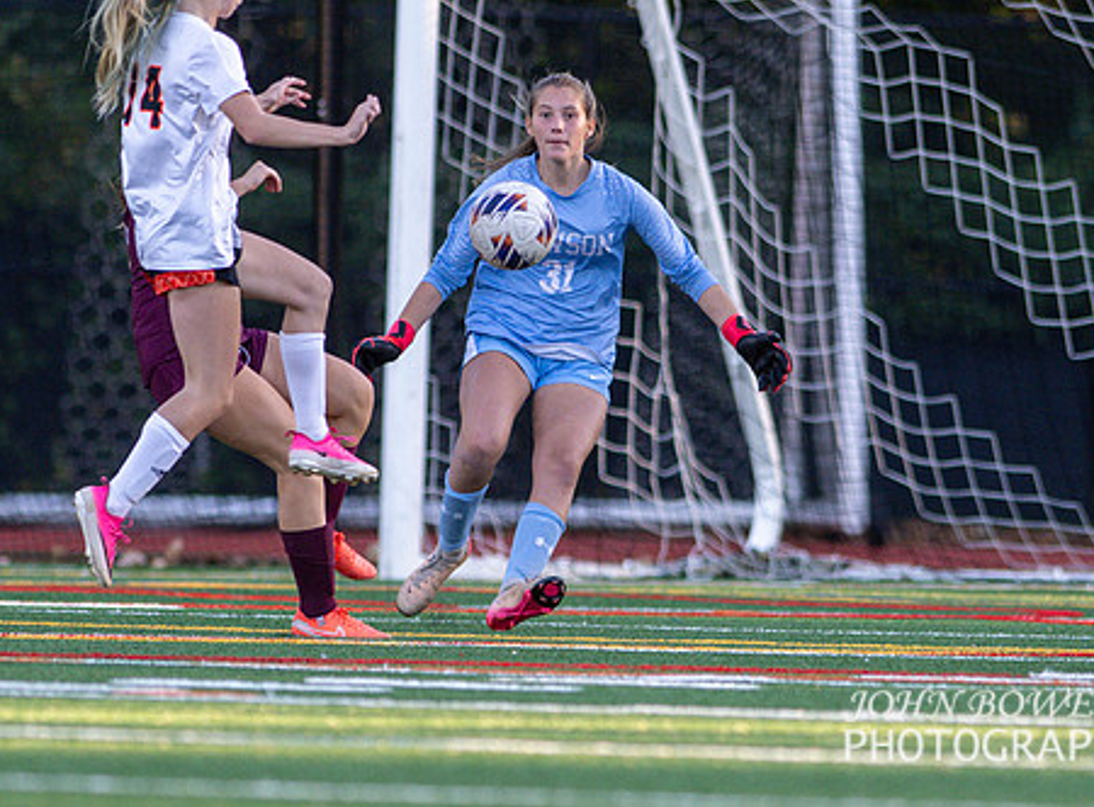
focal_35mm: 795
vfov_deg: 1.9
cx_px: 491
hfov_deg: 2.5
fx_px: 24978
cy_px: 279
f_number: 2.8
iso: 1100
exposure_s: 1/1600
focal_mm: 300
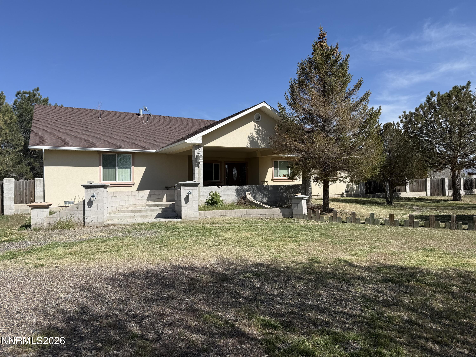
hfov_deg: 71.6
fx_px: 330
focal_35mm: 24
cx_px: 238
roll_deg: +1.8
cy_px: 178
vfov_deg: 56.8
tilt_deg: +2.5
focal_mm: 6.76
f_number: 1.78
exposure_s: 1/5714
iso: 80
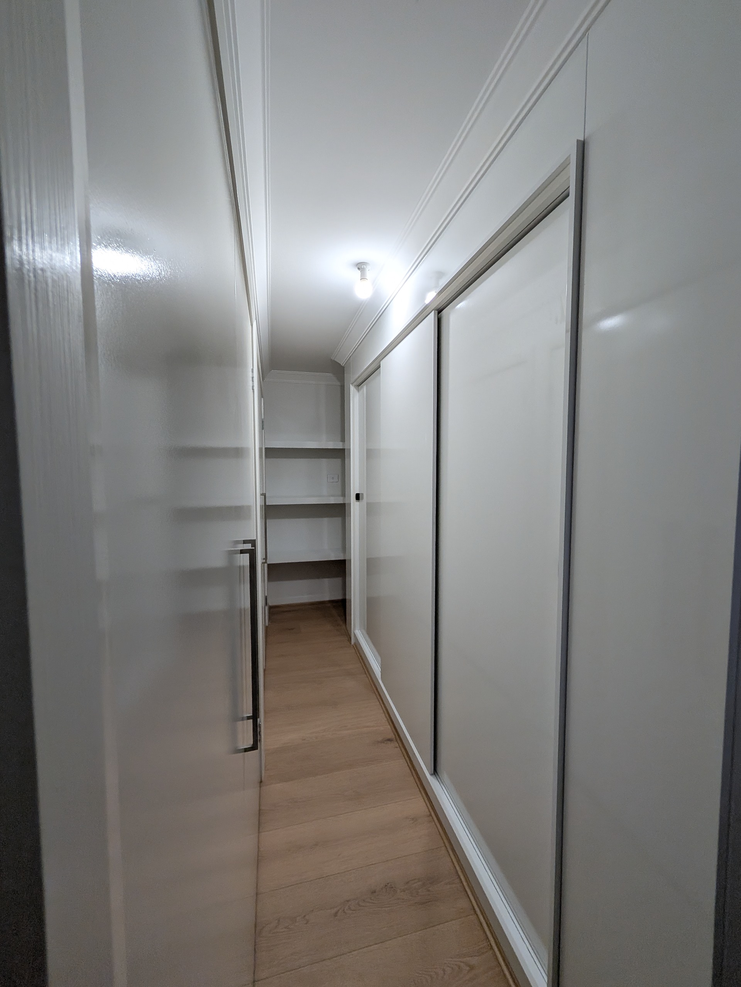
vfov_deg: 106.2
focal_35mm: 13
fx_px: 371
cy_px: 494
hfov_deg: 89.9
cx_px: 370
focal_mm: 1.54
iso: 44
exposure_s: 1/33.7
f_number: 2.2
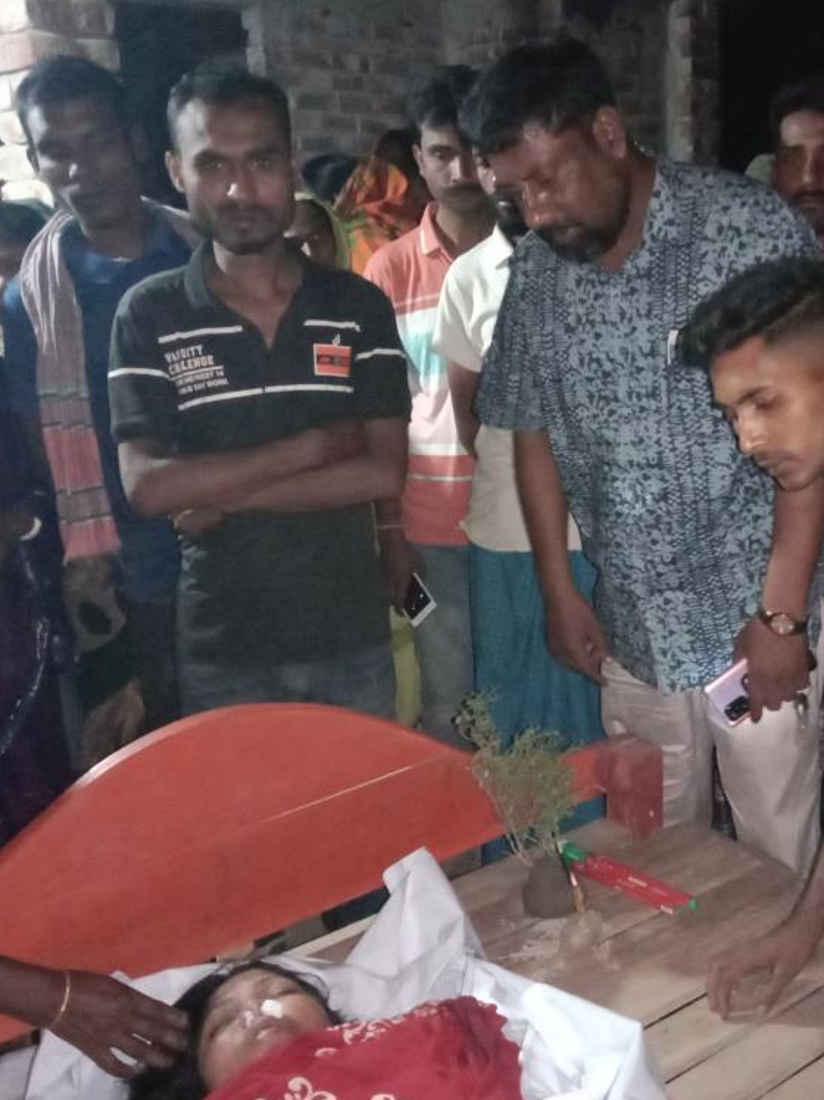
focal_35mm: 37
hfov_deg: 37.7
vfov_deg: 50.1
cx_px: 614
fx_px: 1175
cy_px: 561
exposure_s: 1/16.7
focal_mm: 3.65
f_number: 2.2
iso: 3403
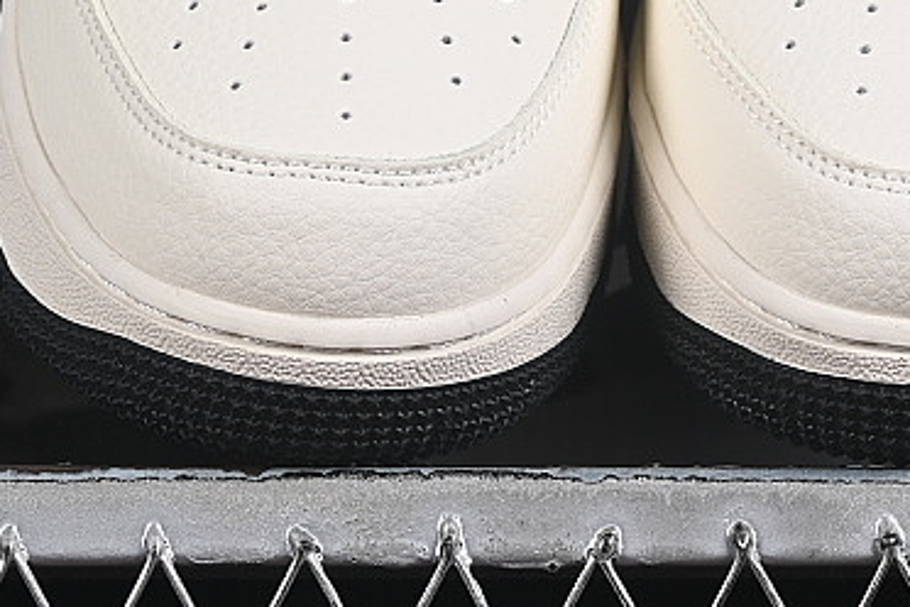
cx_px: 616
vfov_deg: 6.3
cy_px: -83
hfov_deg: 9.4
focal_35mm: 218
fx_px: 5510
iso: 160
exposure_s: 1/80
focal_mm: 50
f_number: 8
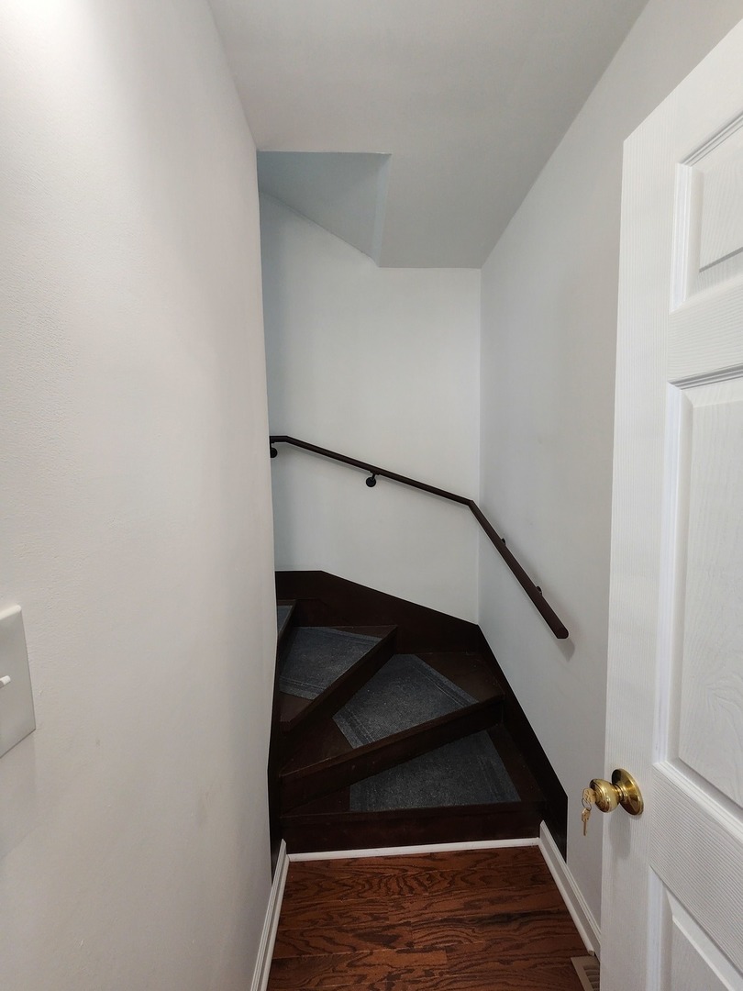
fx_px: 372
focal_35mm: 13
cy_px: 496
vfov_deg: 106.2
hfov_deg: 89.9
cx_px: 372
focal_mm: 2.2
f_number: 2.2
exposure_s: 1/60
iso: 160
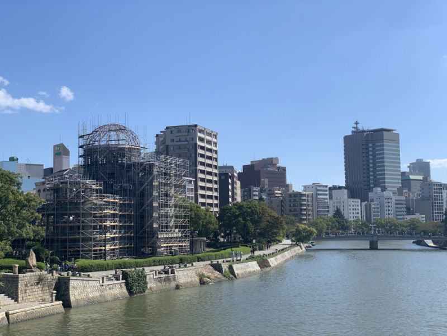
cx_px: 224
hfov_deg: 36.8
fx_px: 671
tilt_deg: +5.5
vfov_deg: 28.0
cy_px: 168
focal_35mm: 52
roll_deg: +0.5
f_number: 2.4
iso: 16
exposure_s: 1/1497
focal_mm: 6
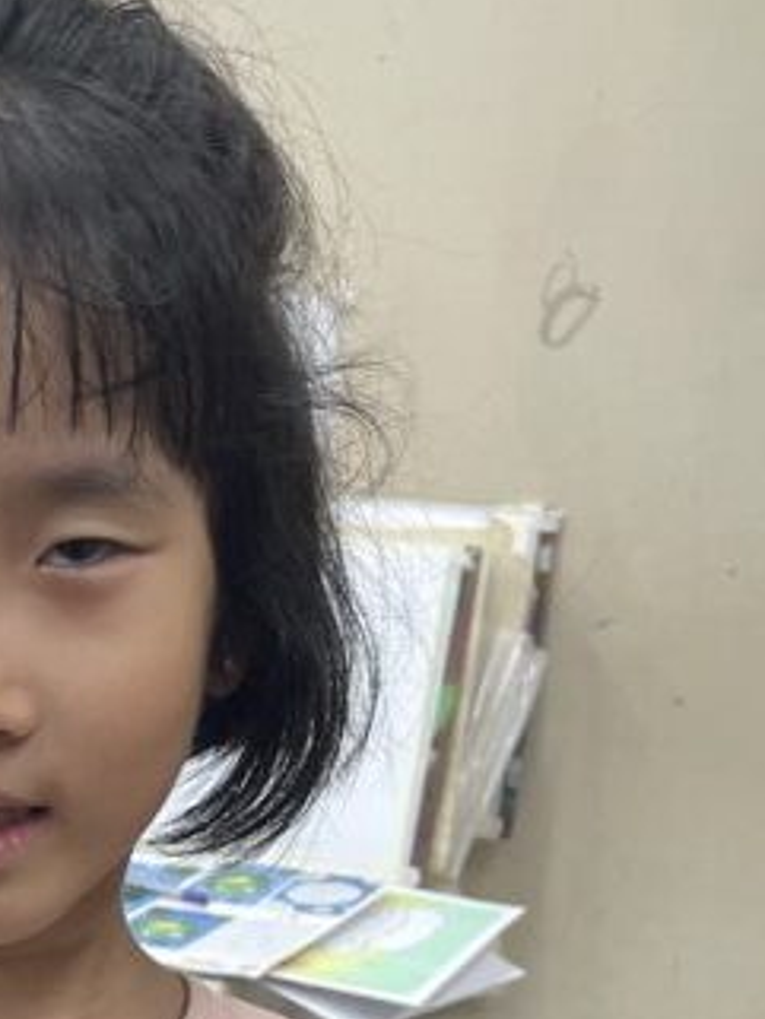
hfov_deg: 17.7
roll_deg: -0.8
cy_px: 1105
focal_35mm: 81
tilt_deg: -20.5
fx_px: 2385
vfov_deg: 22.8
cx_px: -51
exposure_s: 1/100
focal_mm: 4.2
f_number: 1.6
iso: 50
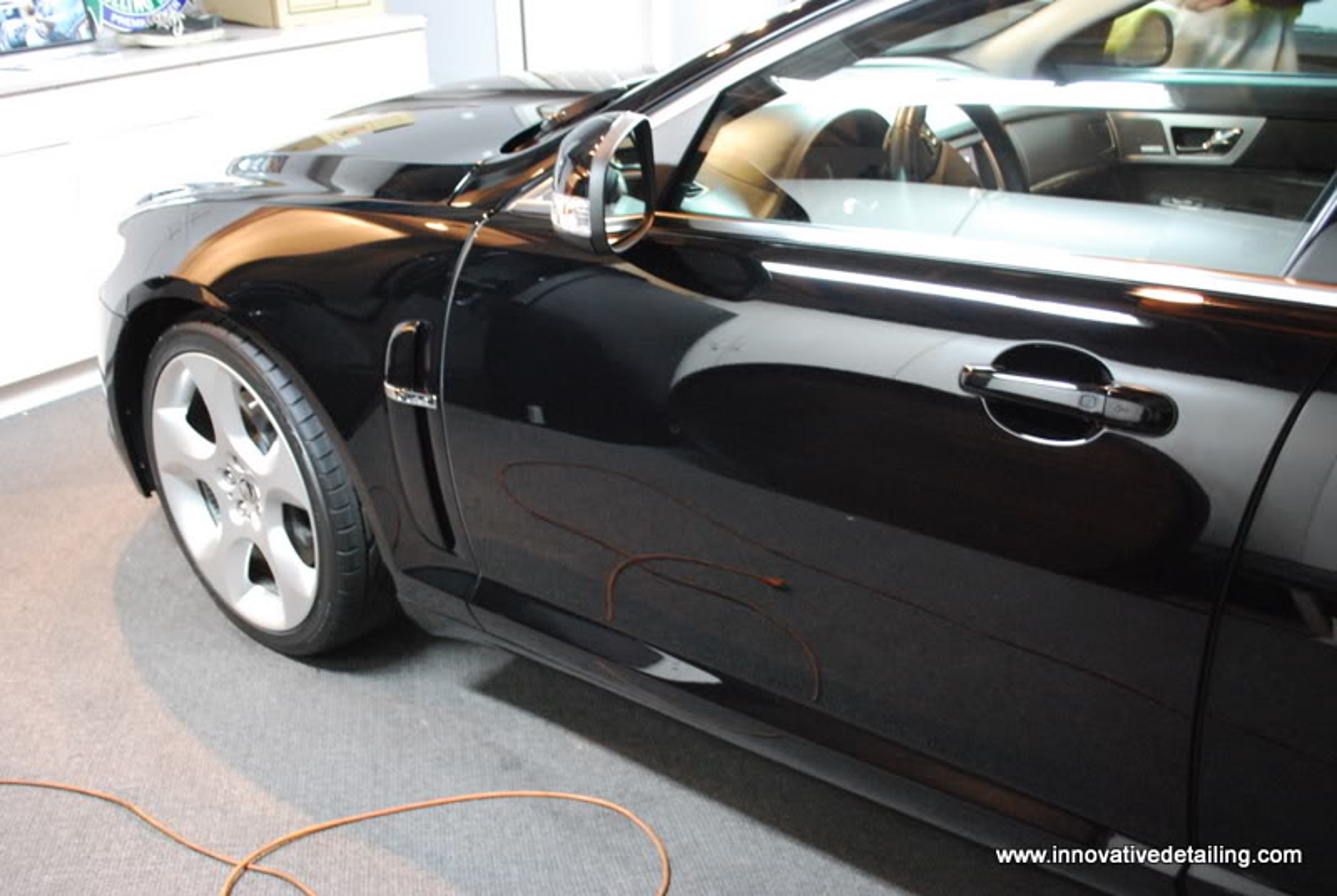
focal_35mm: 36
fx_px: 1339
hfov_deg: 53.1
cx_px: 668
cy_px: 448
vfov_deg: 37.0
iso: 1600
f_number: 4.2
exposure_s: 1/5
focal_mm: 24
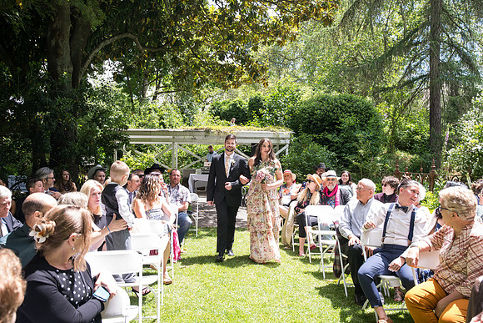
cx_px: 242
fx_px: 456
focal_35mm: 34
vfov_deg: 38.9
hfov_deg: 55.8
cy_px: 162
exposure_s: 1/400
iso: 640
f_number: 5.6
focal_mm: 34
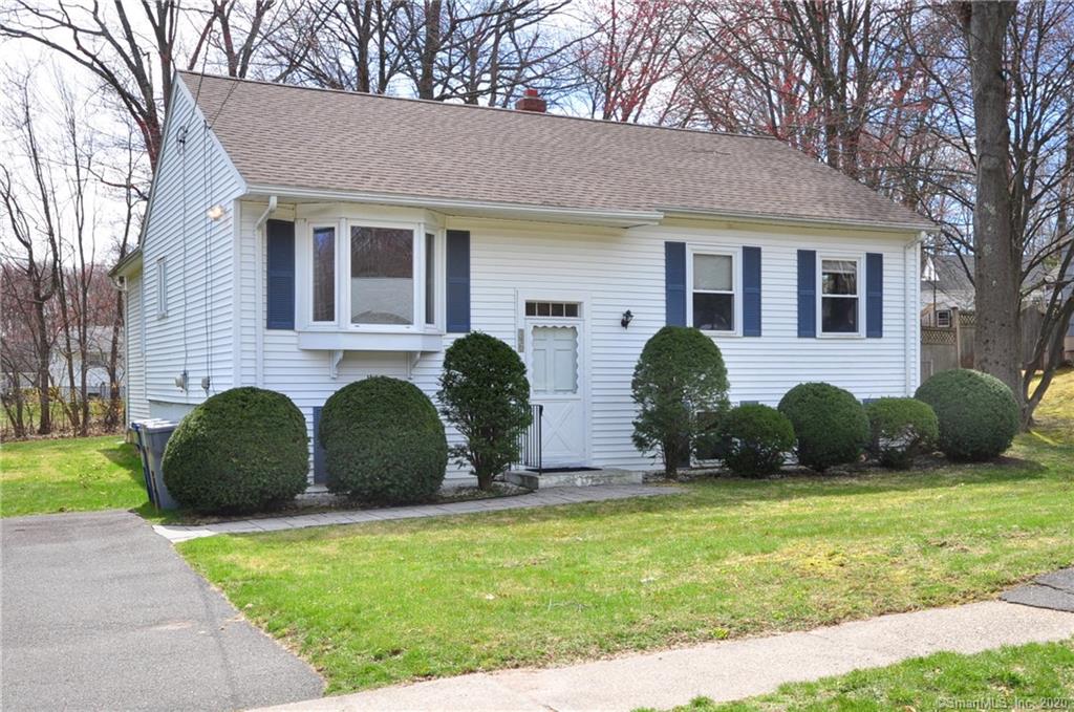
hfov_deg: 62.0
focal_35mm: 30
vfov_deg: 43.5
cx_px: 537
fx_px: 893
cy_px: 356
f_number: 8
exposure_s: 1/200
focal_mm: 20
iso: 200
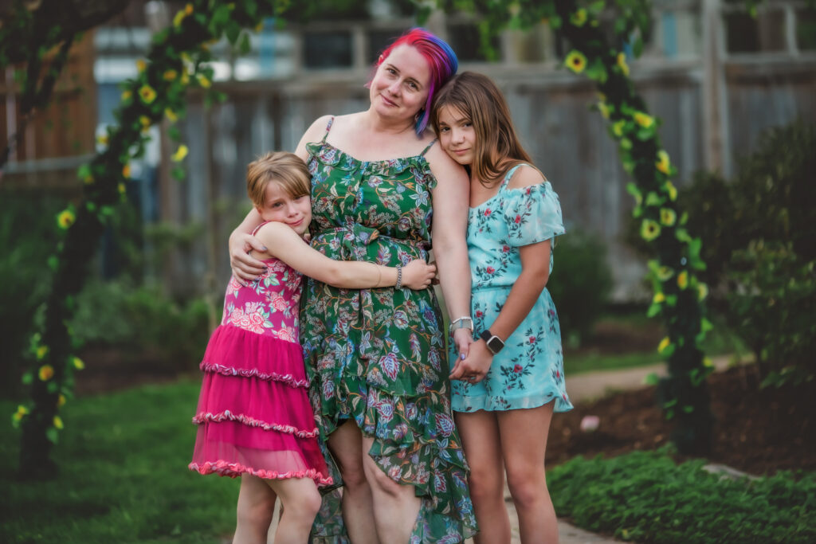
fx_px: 3060
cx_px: 408
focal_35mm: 135
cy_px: 272
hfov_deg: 15.2
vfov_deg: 10.2
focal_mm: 135
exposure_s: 1/320
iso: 640
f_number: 2.5
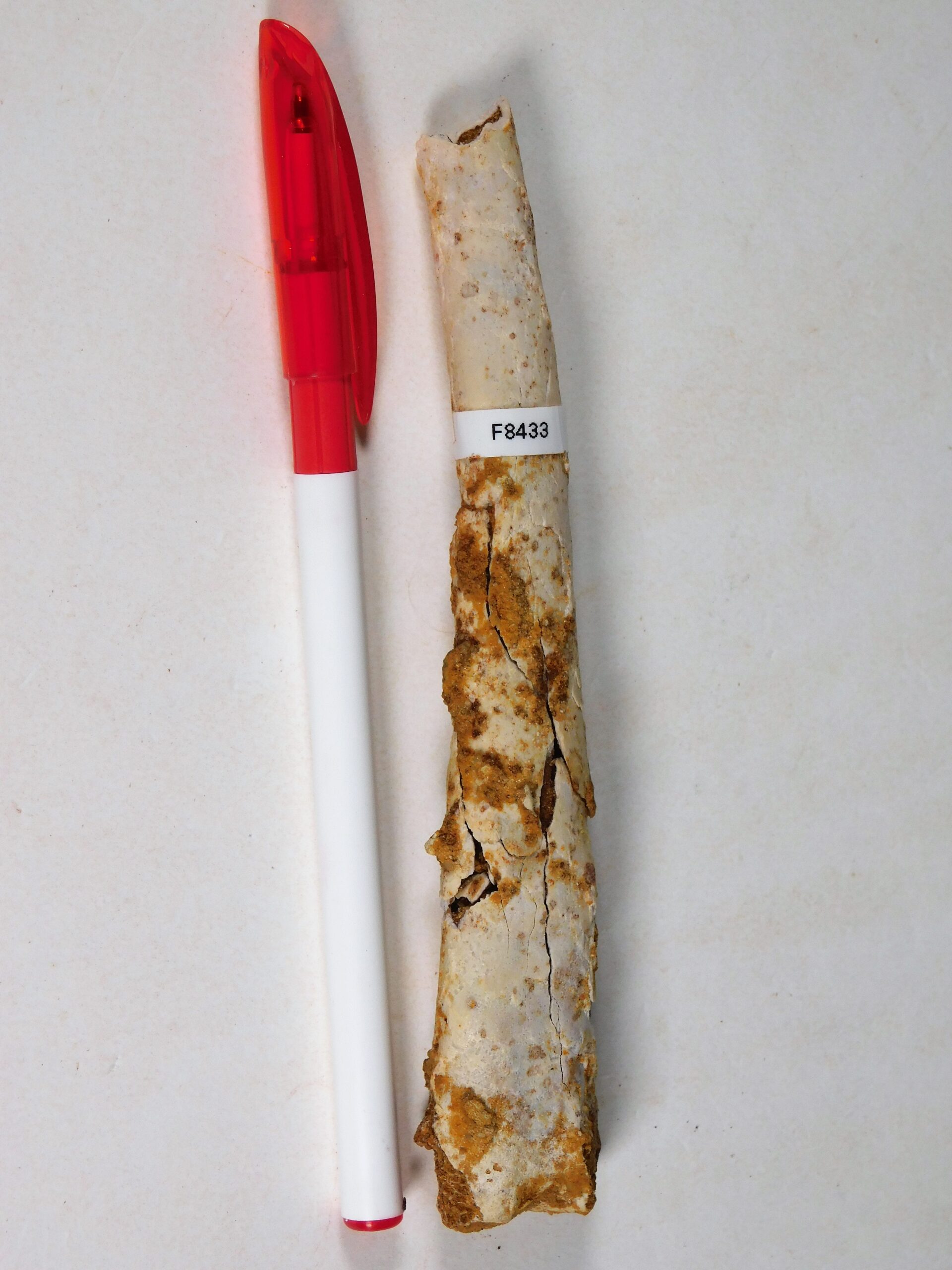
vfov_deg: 19.8
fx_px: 3630
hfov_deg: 14.9
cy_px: 635
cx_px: 476
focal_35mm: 99
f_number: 4.6
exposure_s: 1/400
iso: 125
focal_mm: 17.6
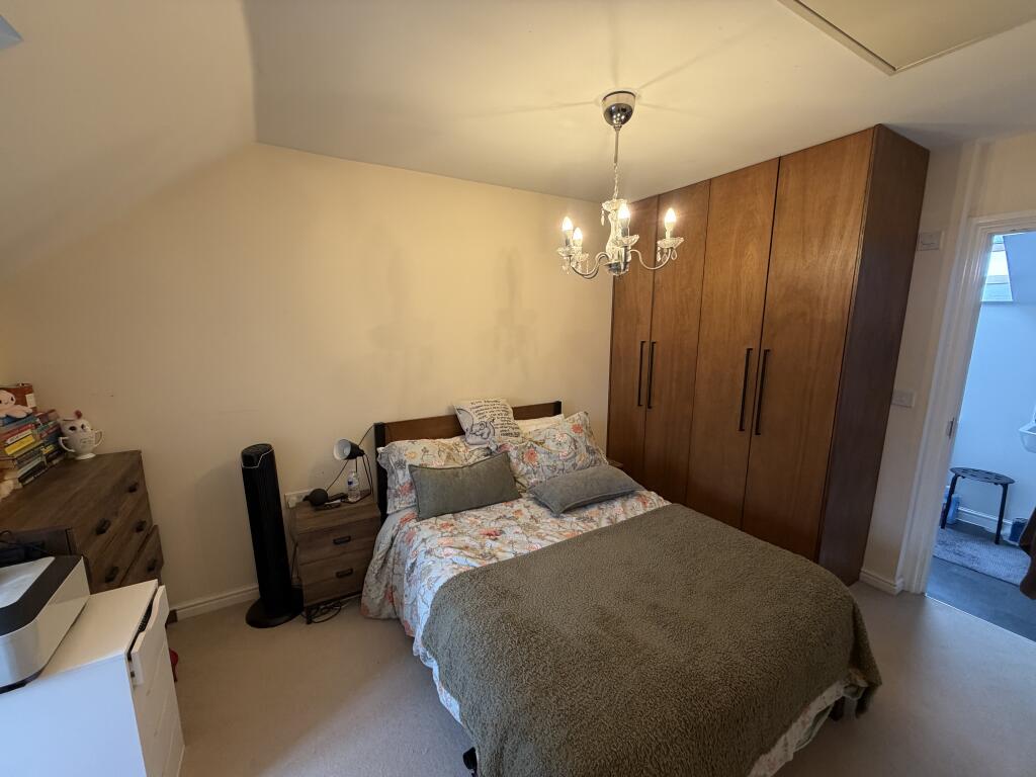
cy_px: 388
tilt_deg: -10.2
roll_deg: -0.3
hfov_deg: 102.1
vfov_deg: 85.7
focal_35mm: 14
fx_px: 419
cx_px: 518
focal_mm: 2.22
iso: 250
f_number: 2.2
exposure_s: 1/100
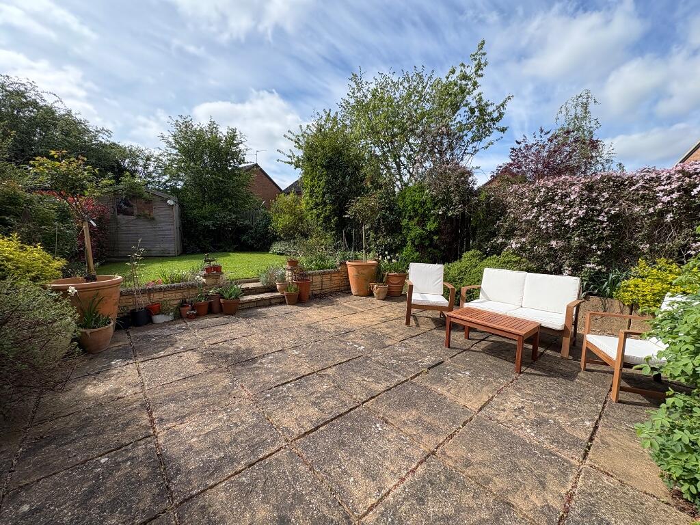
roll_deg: -1.8
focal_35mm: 14
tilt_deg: -5.2
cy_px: 262
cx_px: 350
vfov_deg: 85.7
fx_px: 283
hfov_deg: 102.1
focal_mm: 2.22
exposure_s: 1/980
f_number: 2.2
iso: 64
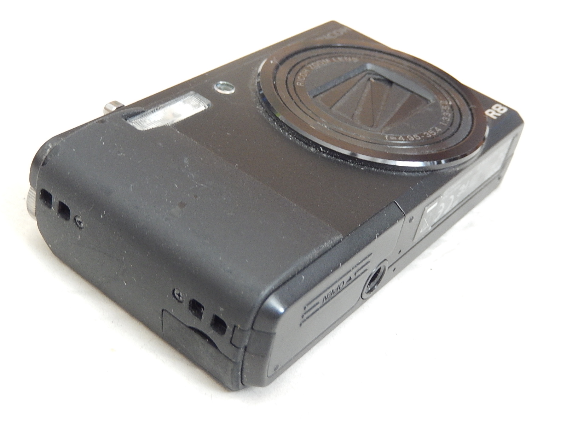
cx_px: 283
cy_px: 212
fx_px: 834
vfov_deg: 28.6
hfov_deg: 37.5
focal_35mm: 51
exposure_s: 1/15
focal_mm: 9.2
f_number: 4.5
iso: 400
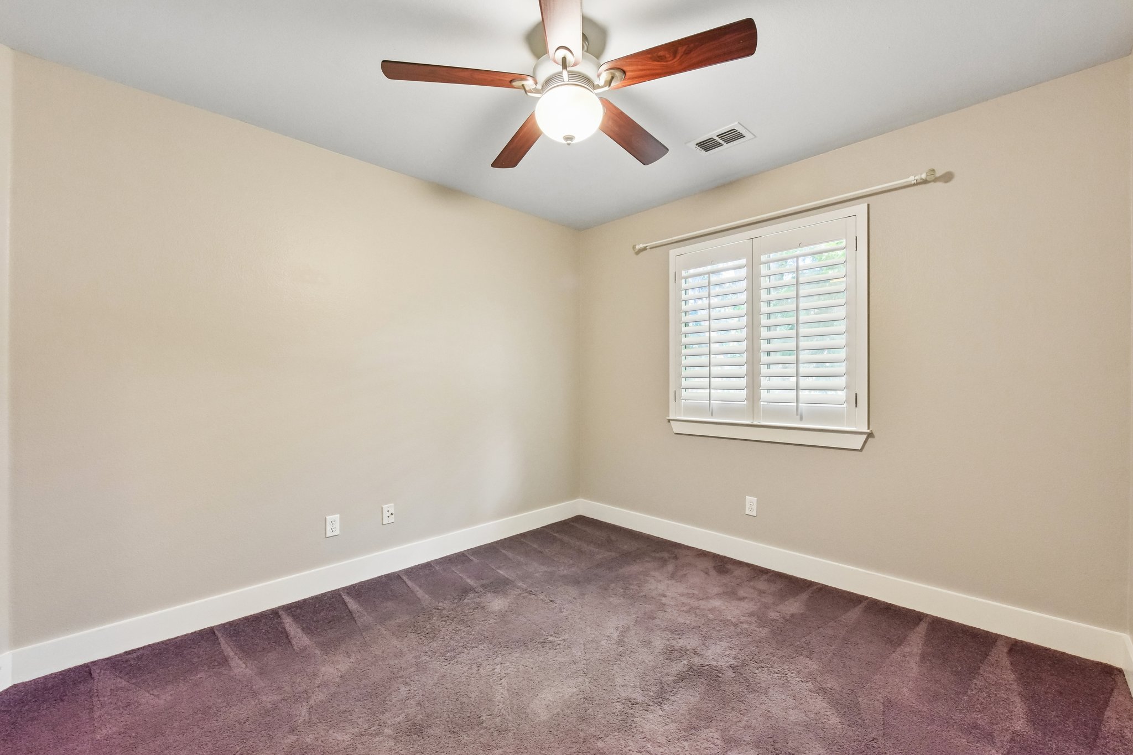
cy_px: 378
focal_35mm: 14
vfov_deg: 81.2
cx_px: 566
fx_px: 441
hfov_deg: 104.3
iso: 2000
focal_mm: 14
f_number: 8
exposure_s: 1/15
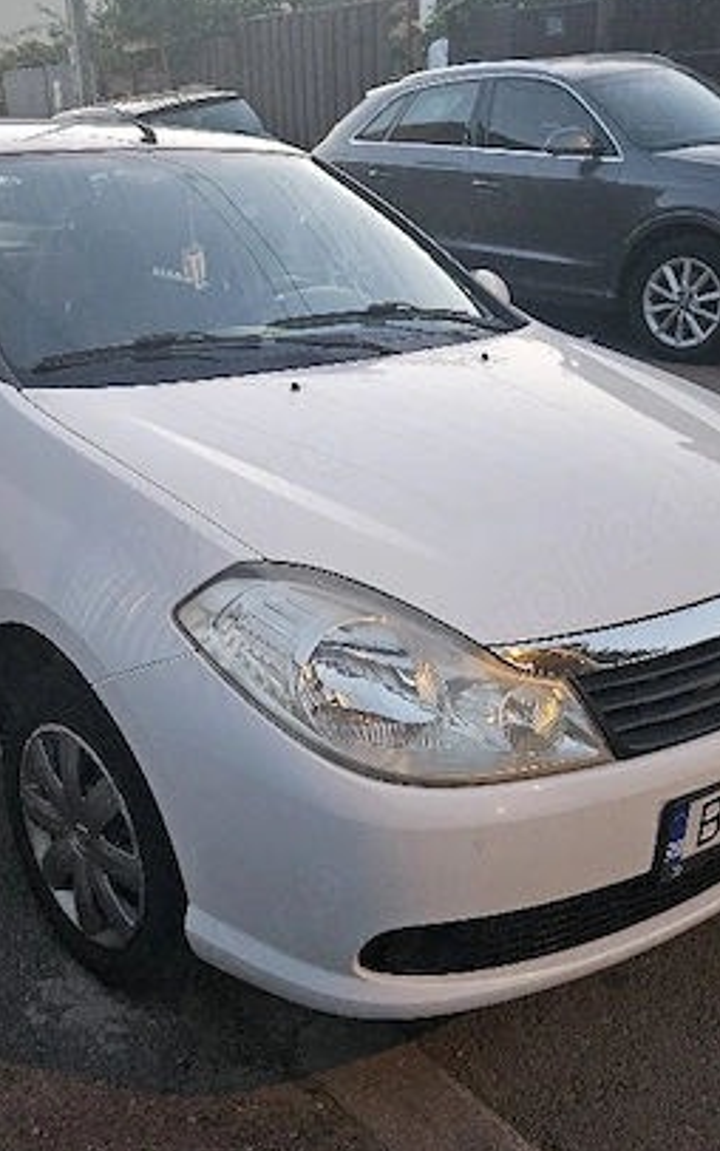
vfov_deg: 54.0
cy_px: 573
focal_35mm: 36
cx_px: 278
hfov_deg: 35.2
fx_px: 1129
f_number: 1.8
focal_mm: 5.4
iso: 640
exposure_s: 1/50.3
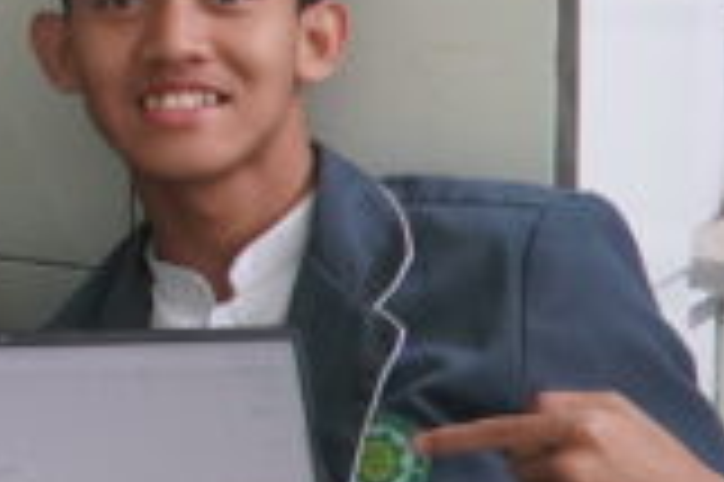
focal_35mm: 143
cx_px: -791
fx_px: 2873
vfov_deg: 9.5
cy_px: 5
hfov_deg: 12.4
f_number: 4
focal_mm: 20
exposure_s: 1/160
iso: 1250
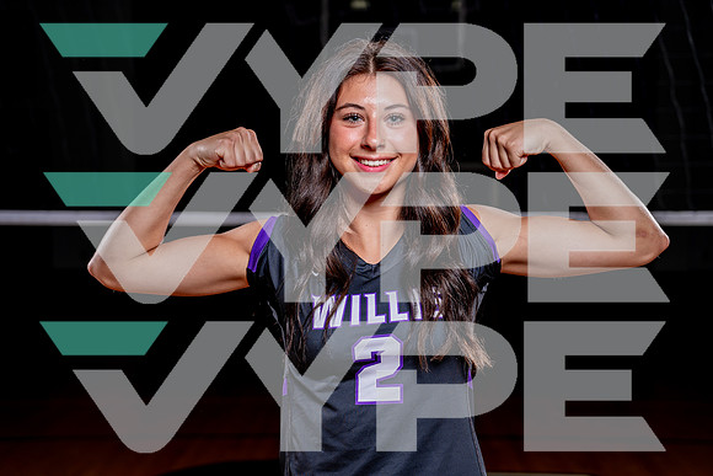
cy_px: 238
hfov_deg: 28.5
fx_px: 1406
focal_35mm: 71
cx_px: 356
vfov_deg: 19.2
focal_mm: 70
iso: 100
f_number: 4
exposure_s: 1/250
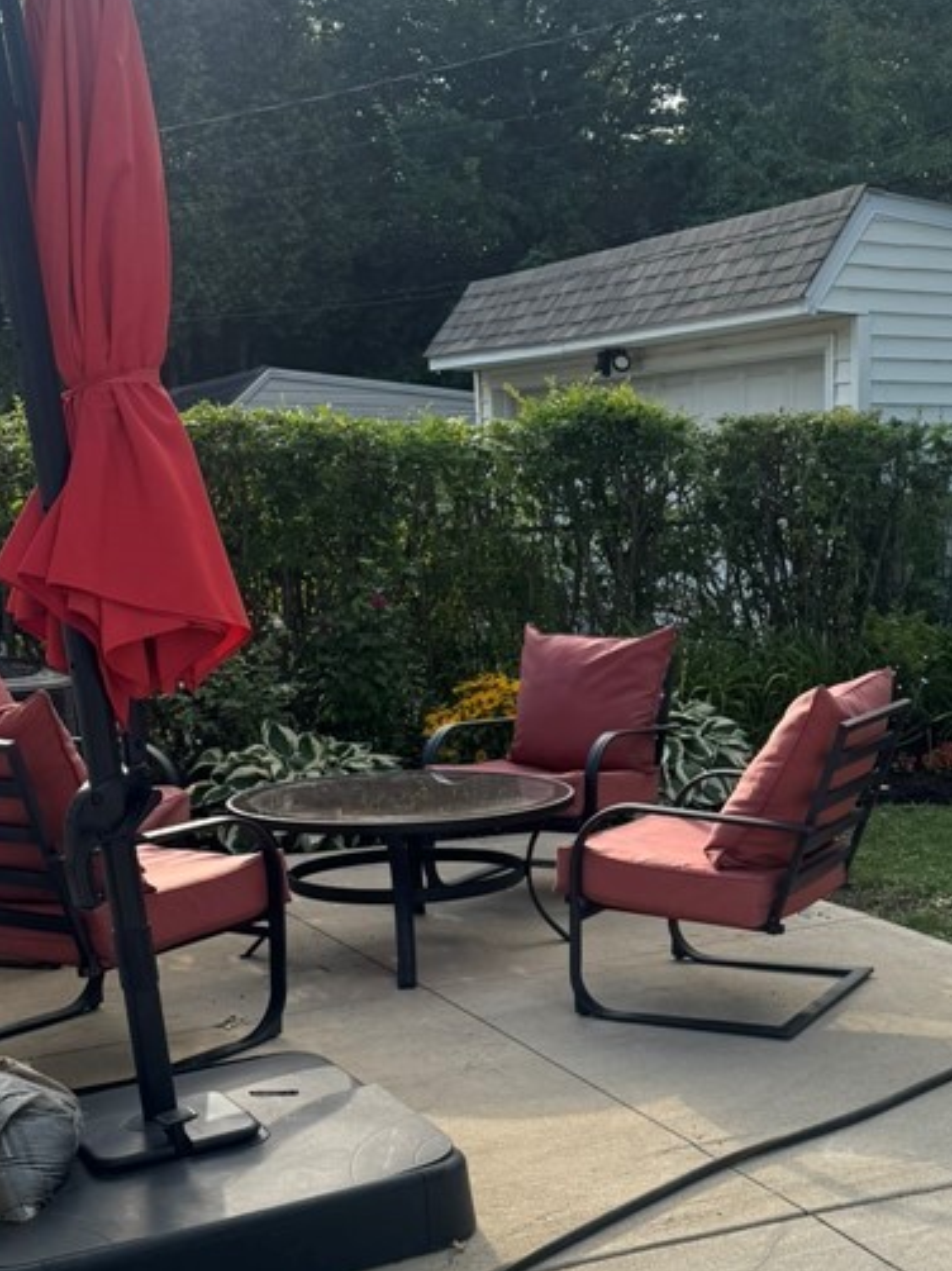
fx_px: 1798
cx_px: 808
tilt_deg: -10.4
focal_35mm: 49
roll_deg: +0.6
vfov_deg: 38.6
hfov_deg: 28.8
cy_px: 810
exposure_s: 1/1172
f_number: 1.78
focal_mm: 6.76
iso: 80
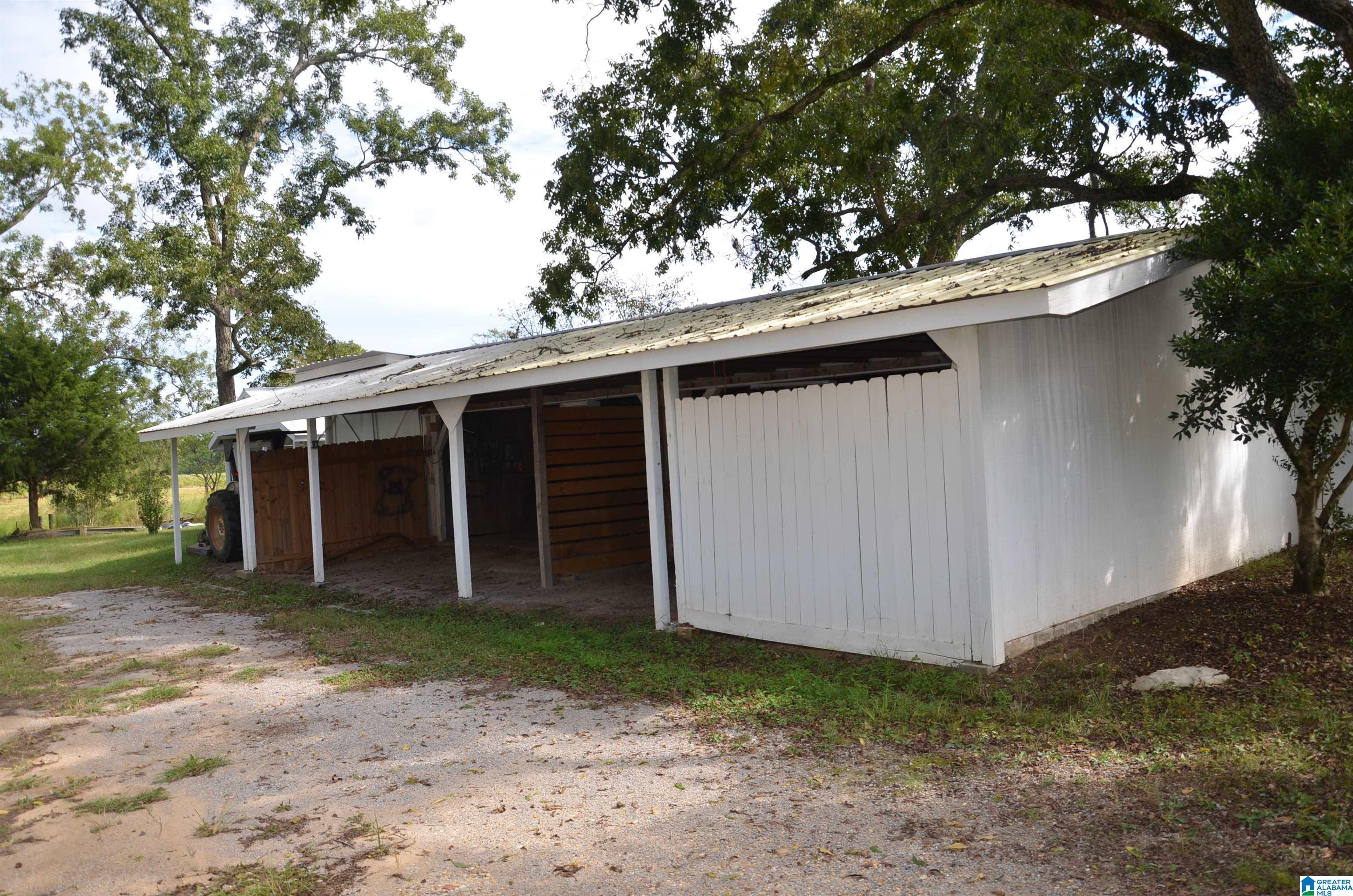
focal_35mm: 27
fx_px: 1013
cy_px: 448
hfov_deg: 67.5
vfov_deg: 47.7
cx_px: 676
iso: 100
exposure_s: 1/250
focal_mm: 18
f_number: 5.6
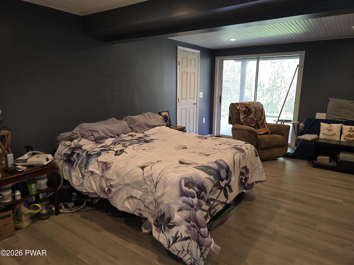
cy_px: 132
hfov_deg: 73.9
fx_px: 235
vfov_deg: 58.9
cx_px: 177
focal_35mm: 23
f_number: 1.7
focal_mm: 6.3
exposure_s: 1/60
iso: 80
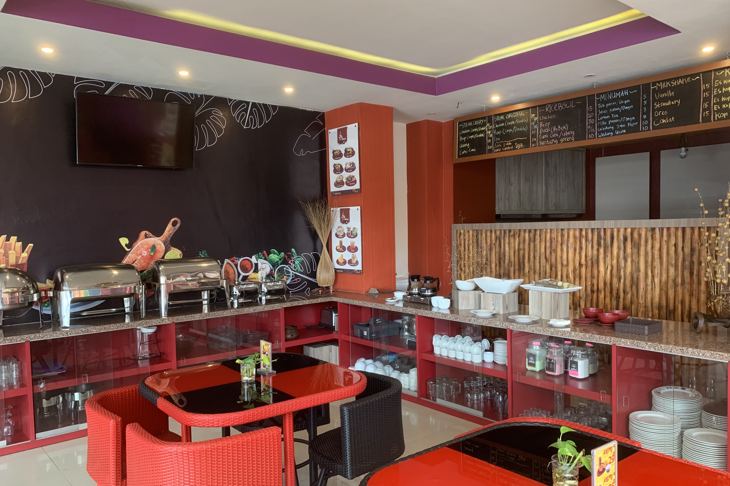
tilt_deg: -2.7
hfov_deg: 65.5
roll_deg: +0.3
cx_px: 368
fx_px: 568
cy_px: 254
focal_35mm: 28
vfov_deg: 46.4
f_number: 1.8
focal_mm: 4.25
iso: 200
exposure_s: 1/60
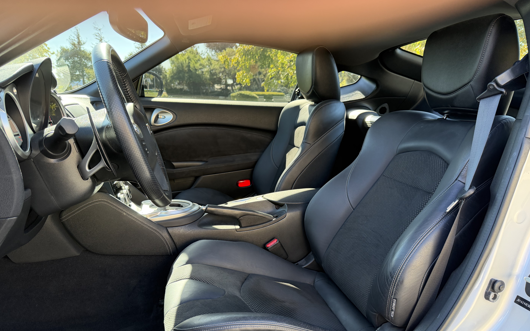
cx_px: 269
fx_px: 376
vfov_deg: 47.3
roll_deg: -0.9
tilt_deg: -16.3
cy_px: 200
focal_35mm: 26
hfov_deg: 70.4
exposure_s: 1/227
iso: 160
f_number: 1.78
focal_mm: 6.76
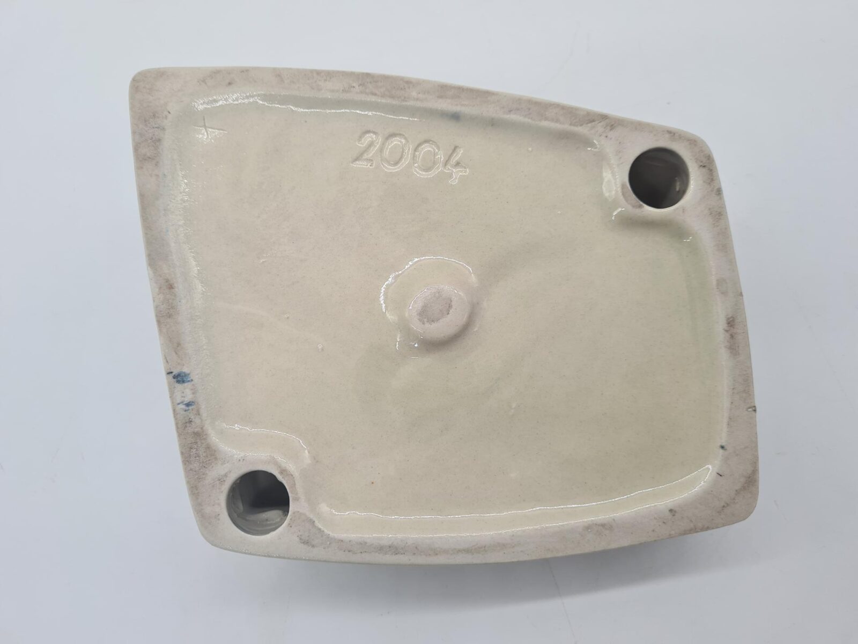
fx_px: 644
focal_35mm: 26
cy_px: 322
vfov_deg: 53.1
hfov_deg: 67.3
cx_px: 429
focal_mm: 5.4
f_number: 1.8
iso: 50
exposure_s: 1/270
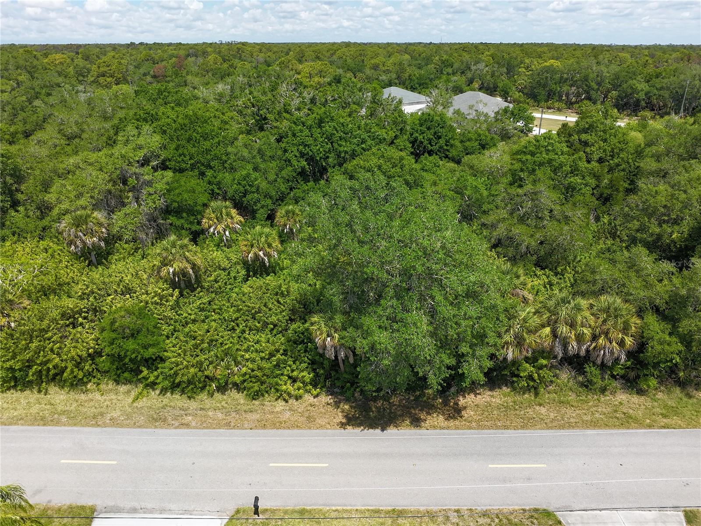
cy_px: 263
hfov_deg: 71.6
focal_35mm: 24
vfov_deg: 56.8
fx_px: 486
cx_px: 350
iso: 100
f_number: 2.8
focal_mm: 4.55
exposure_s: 1/725
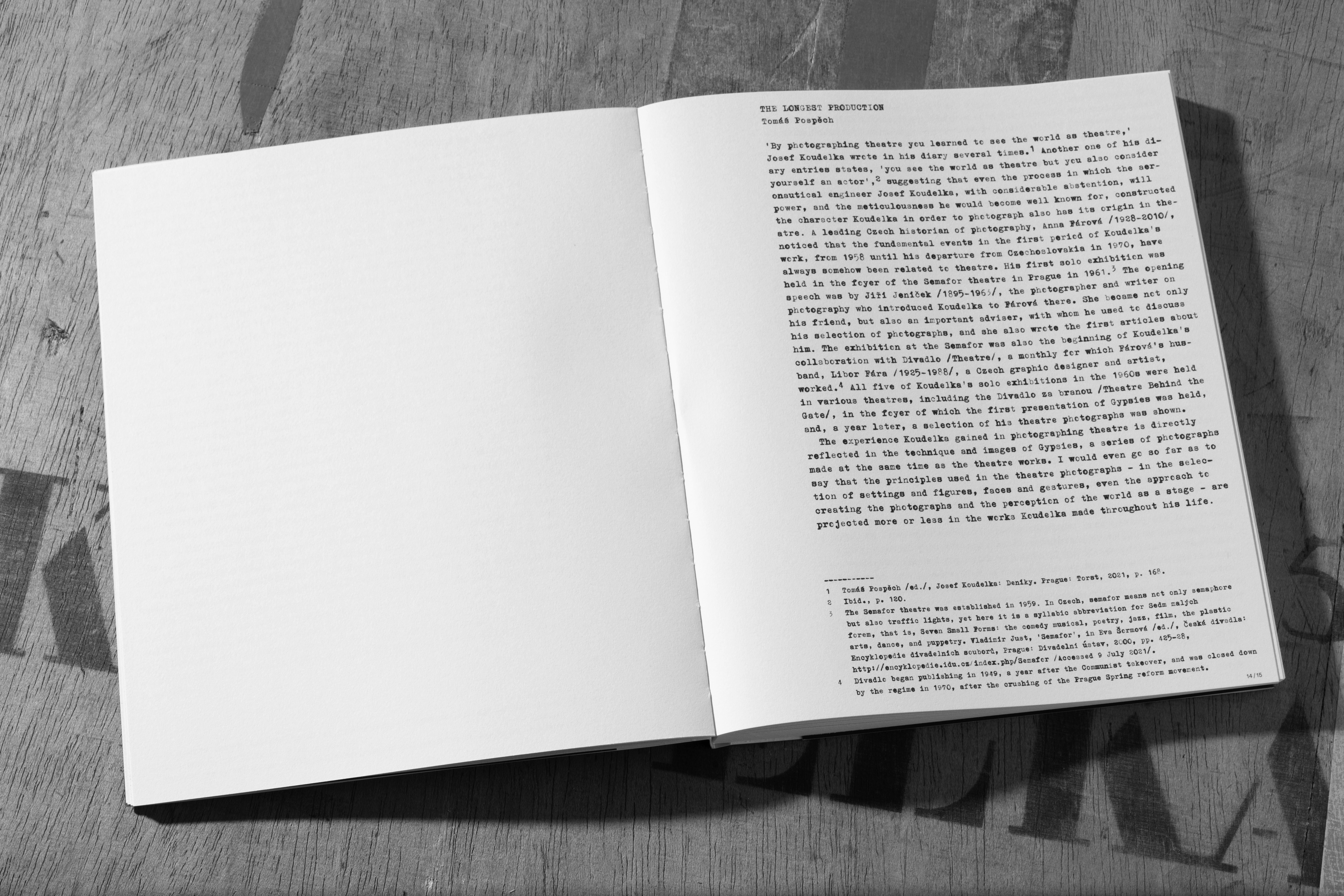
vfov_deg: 29.9
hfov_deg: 43.6
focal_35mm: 45
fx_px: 1680
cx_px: 672
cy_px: 448
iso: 200
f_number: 16
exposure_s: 1/60
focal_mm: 45
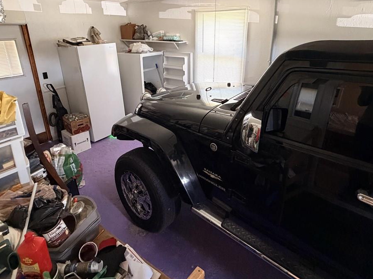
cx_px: 186
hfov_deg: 81.8
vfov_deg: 64.3
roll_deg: +1.8
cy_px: 94
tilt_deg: -17.0
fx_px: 215
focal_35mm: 20
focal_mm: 2.22
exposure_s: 1/60
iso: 640
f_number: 2.2
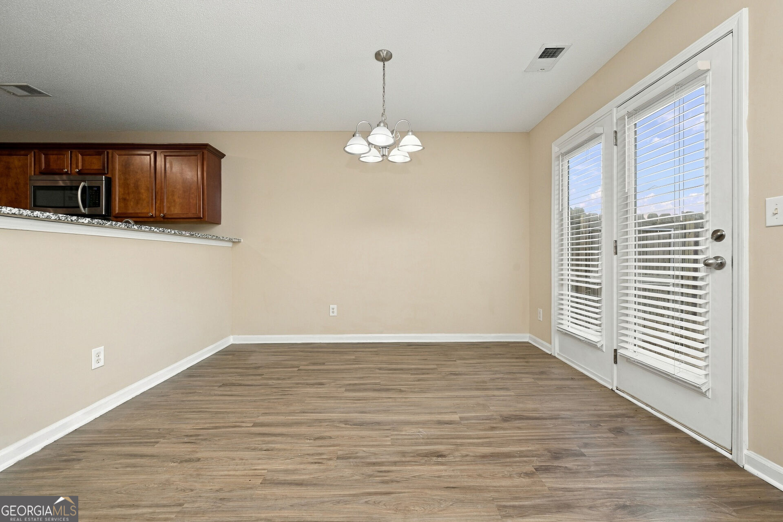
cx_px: 392
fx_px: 304
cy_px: 261
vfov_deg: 81.2
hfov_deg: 104.3
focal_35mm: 14
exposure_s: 1/80
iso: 900
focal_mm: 14
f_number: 8
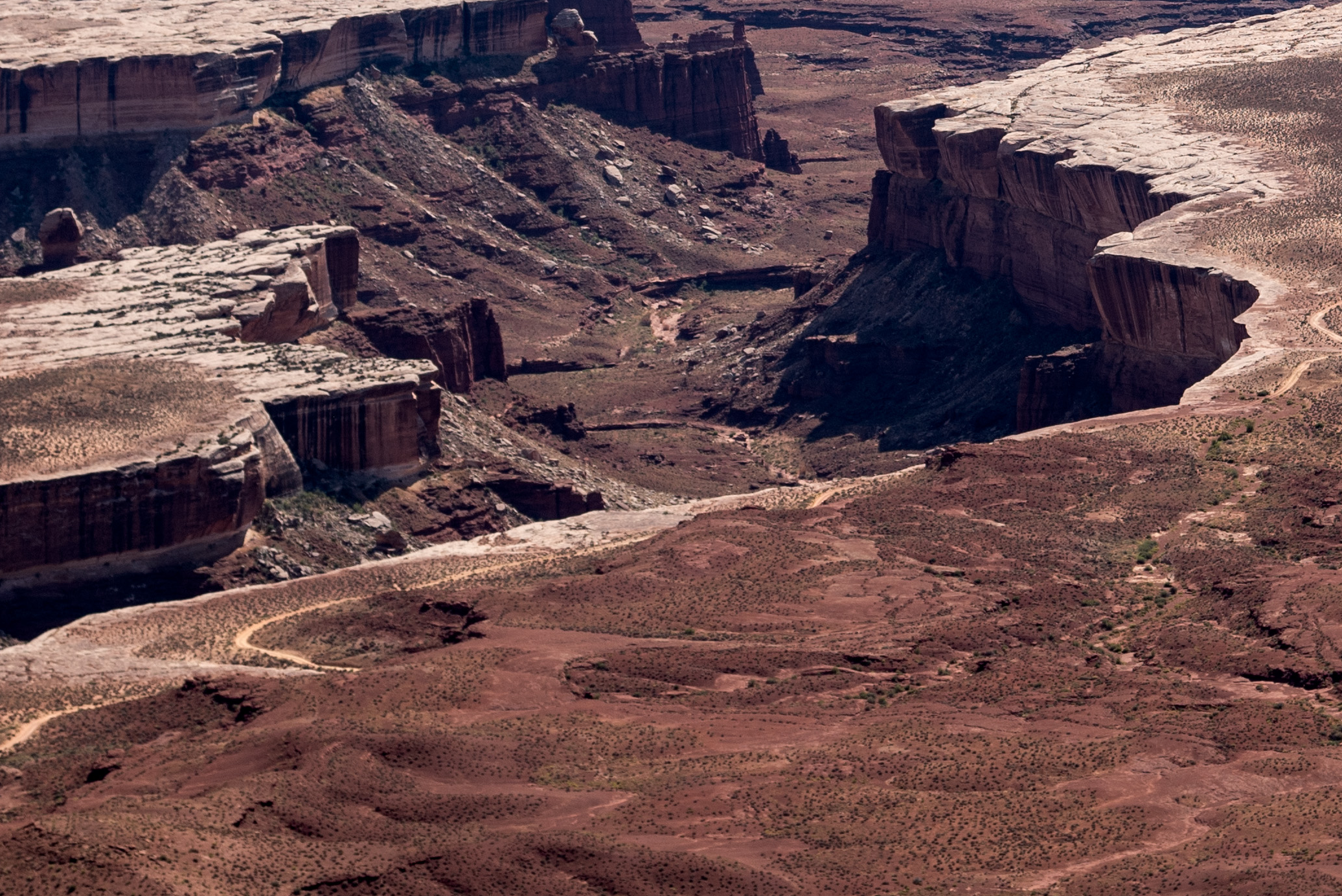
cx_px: 1291
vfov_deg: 7.6
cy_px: -246
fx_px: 6712
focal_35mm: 180
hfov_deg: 11.3
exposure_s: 1/640
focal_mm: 62
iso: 100
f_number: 6.3
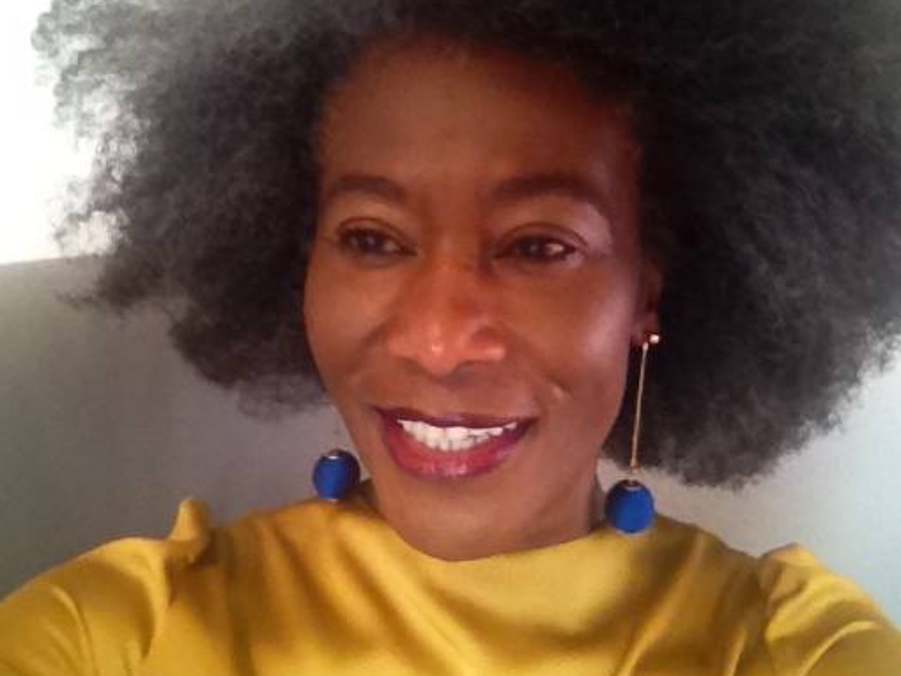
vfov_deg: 32.9
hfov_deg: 42.9
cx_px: 474
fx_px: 1146
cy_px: 329
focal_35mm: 44
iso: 320
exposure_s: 1/30
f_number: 2.4
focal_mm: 1.85
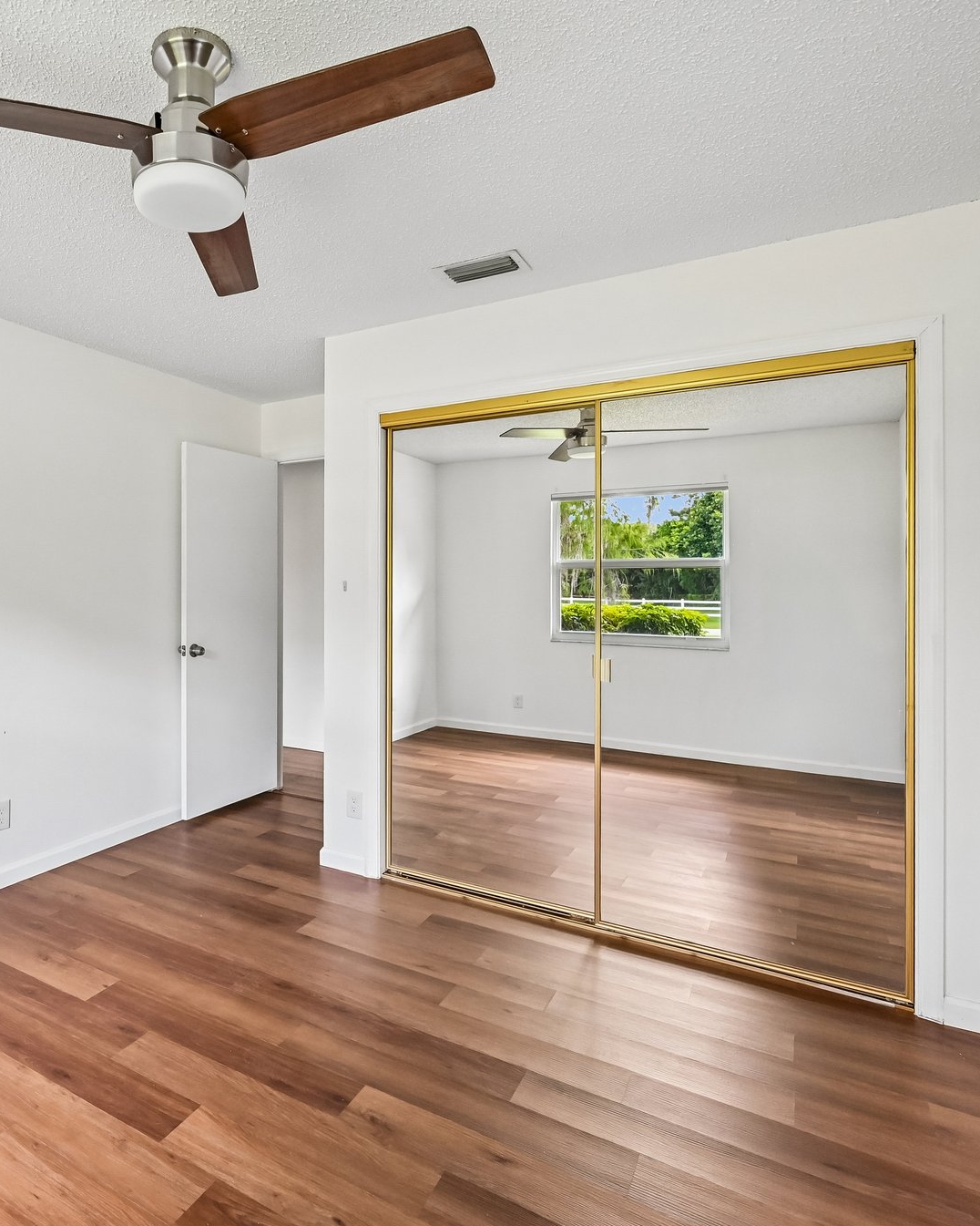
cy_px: 621
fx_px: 725
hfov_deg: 65.3
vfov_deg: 80.4
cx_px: 287
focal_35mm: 20
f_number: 8
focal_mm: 14
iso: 2500
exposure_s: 1/80
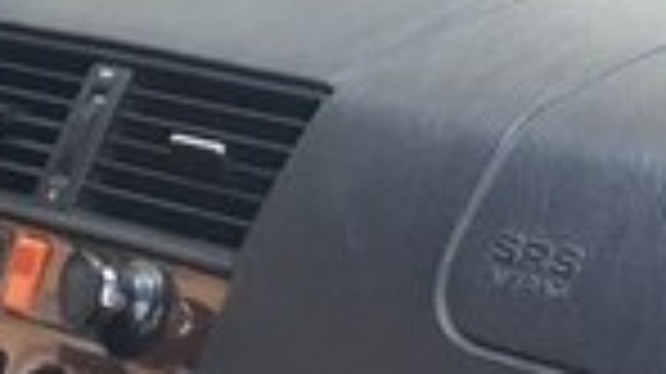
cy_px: 656
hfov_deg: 15.1
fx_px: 2488
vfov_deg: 8.3
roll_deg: +0.8
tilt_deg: -23.0
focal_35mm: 141
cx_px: 126
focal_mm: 4.15
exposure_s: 1/33
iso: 80
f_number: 2.2
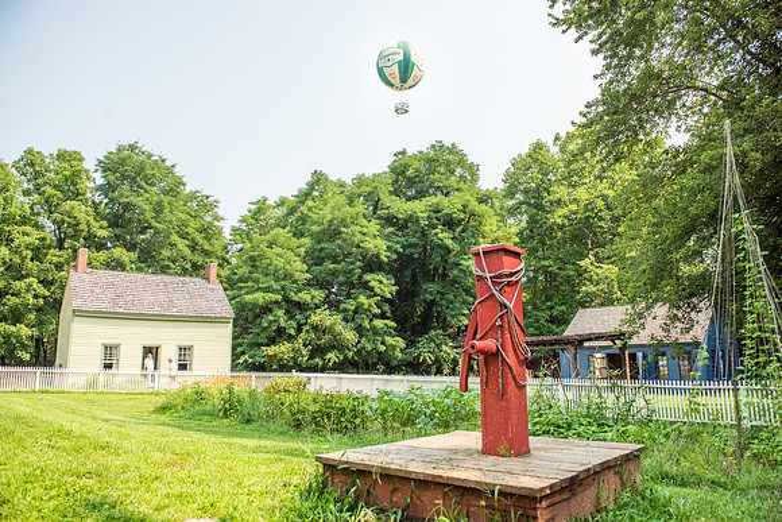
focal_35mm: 24
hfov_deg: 73.7
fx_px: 521
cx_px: 391
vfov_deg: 53.2
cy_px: 261
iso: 500
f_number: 4
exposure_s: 1/5000
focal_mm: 24
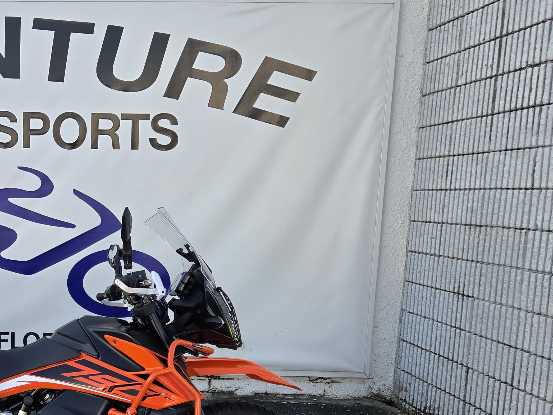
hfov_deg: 40.1
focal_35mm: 44
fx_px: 703
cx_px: 67
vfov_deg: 32.3
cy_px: 304
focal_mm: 5.4
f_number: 1.8
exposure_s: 1/1090
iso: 80
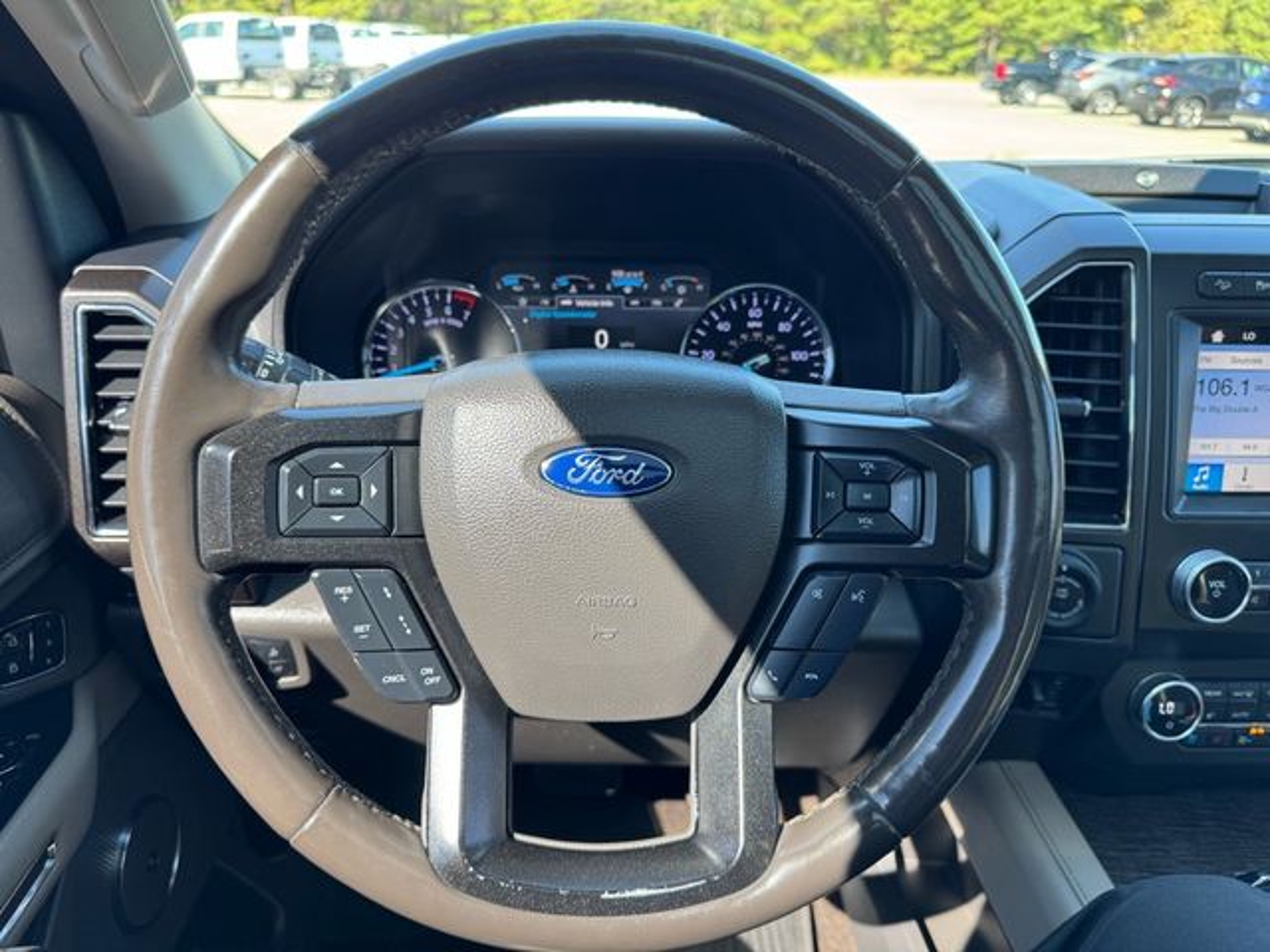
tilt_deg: -26.1
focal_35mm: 24
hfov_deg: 71.6
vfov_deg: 56.8
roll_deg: +0.4
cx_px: 635
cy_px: 476
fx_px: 881
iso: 100
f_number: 1.78
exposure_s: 1/121
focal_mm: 6.76
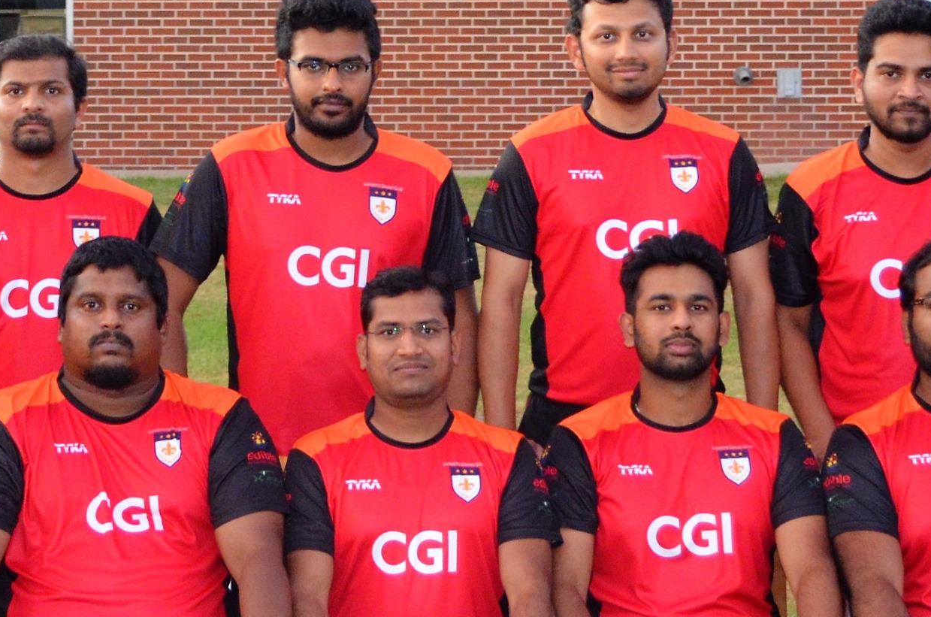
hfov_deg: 15.4
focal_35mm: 133
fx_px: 3421
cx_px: 231
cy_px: -31
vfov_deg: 10.2
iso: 1400
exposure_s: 1/60
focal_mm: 29
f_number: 4.5
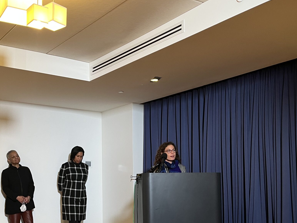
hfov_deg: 42.9
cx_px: 86
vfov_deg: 33.0
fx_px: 369
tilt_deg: +2.6
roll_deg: -0.4
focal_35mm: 43
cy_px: 164
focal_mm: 5.1
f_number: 1.6
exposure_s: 1/60
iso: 160
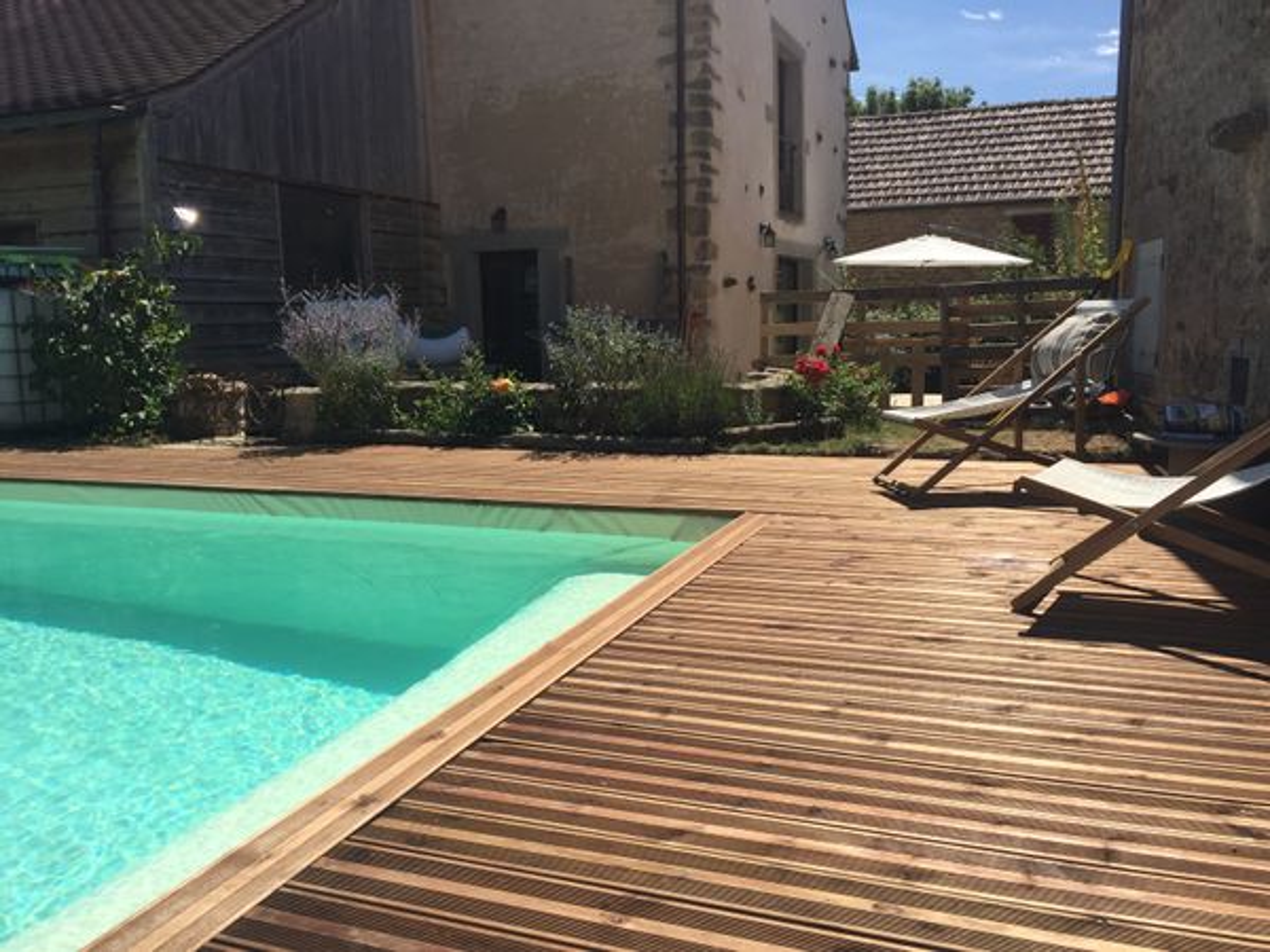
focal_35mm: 29
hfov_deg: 61.7
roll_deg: -1.0
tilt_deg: -7.7
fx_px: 1064
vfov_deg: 48.2
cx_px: 635
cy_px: 476
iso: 32
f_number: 2.2
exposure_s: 1/2825
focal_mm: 4.15
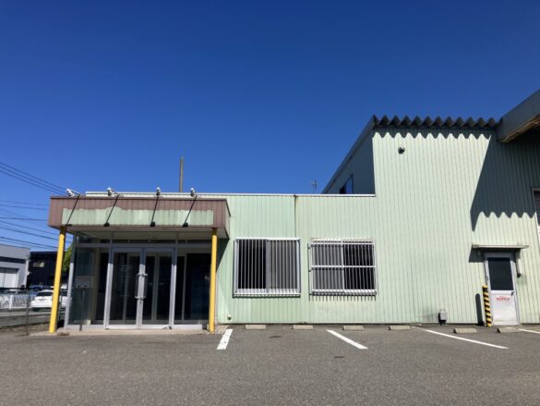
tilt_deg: +12.2
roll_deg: +0.0
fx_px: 437
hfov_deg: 63.4
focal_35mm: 28
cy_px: 203
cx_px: 270
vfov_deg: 49.8
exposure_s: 1/4049
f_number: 1.8
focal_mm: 3.99
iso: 32
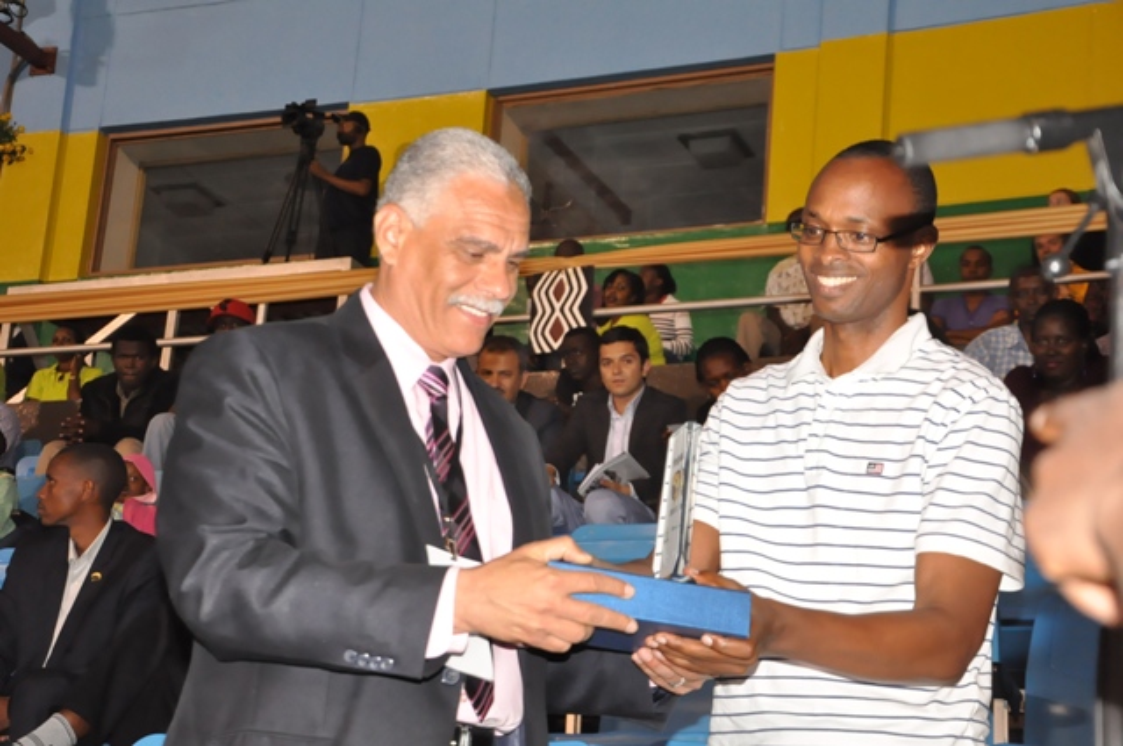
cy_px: 373
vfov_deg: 18.9
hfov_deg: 28.1
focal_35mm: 72
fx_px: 2243
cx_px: 562
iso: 2200
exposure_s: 1/60
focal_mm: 48
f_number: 7.1
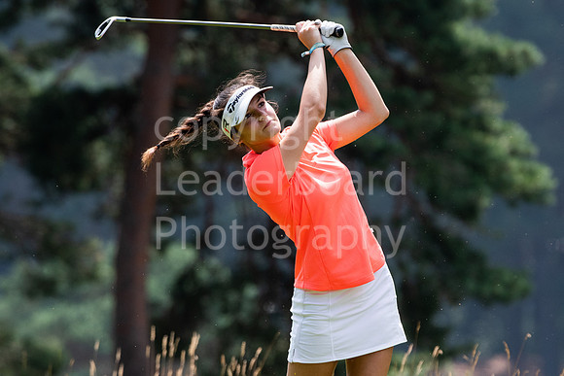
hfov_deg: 4.0
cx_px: 282
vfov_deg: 2.7
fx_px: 7991
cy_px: 188
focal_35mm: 510
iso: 1000
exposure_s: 1/1600
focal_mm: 340
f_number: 6.3
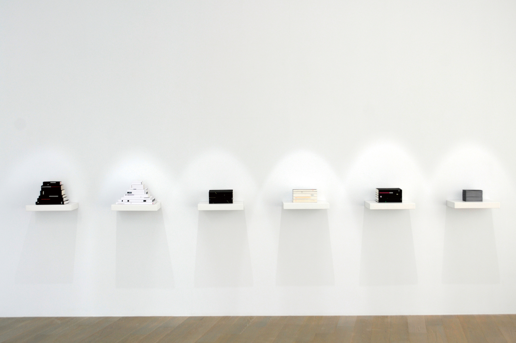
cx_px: 258
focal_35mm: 57
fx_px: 816
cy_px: 172
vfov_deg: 23.7
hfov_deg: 35.1
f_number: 5.6
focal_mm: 38
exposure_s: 1/25
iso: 200
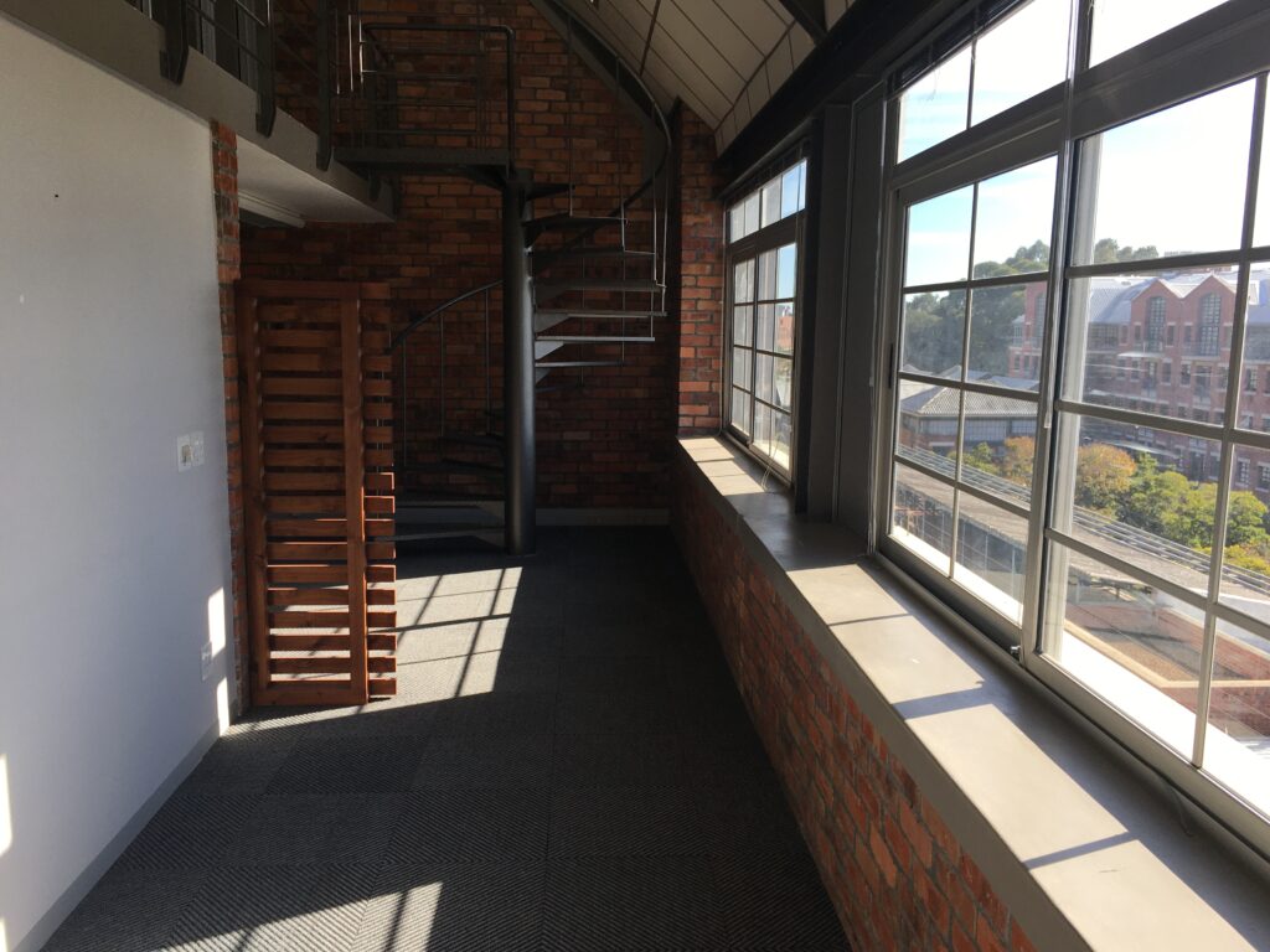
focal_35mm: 29
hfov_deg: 61.7
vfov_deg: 48.2
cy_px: 476
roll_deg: -0.2
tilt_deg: -7.7
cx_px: 635
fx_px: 1064
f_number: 2.2
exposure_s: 1/458
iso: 25
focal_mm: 4.15
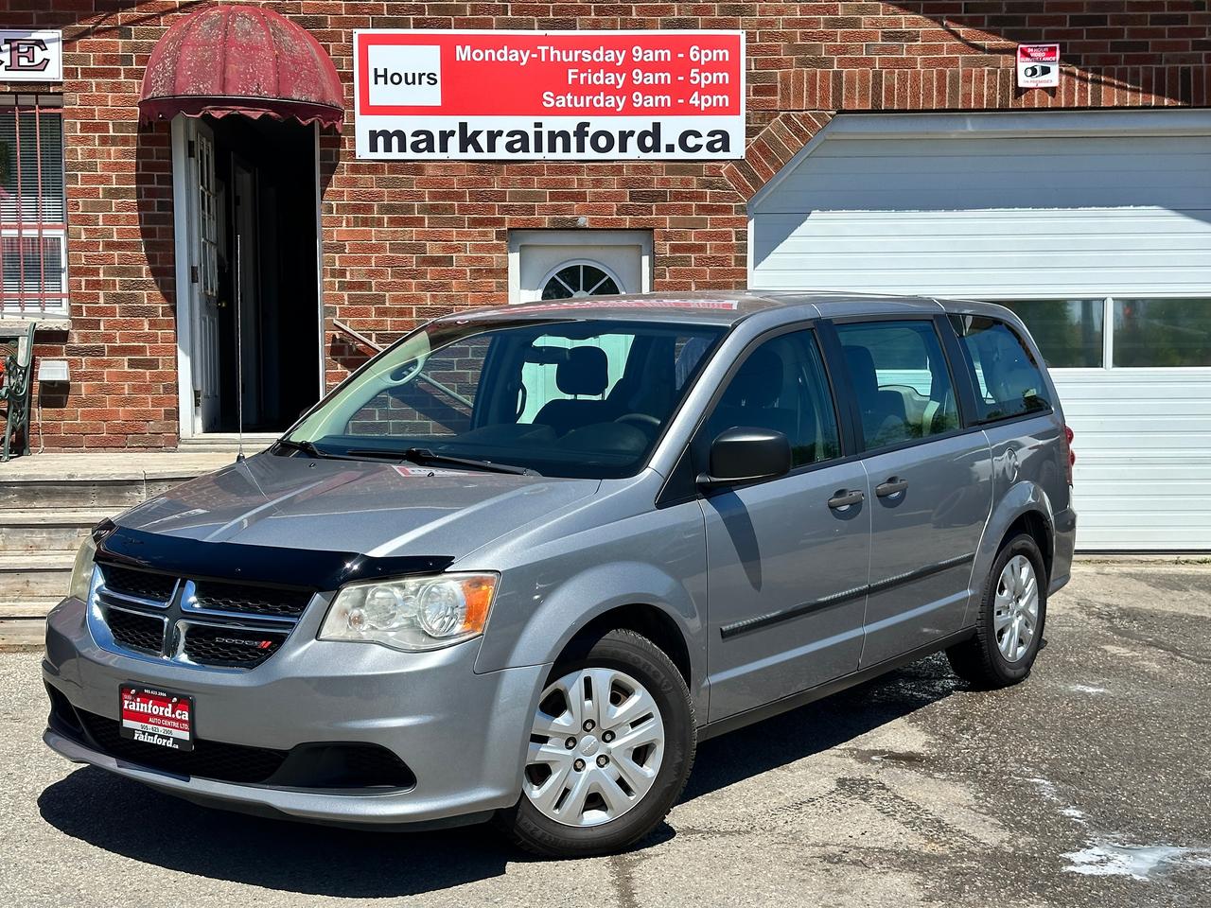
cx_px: 606
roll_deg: +0.5
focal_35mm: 48
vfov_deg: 30.3
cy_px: 454
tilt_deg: -3.9
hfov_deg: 39.7
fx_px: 1679
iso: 64
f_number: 1.78
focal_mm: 6.86
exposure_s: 1/3257
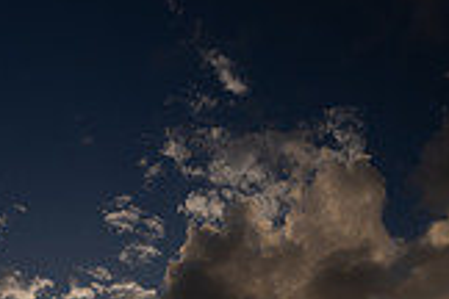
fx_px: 624
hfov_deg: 39.6
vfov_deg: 23.6
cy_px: 395
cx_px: 236
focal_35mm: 50
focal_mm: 14
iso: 125
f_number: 13
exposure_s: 1/200
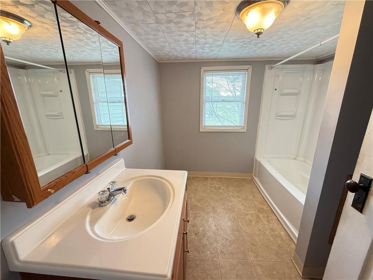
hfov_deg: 102.1
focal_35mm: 14
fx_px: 151
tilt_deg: -13.4
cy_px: 140
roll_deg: +0.5
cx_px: 186
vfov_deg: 85.7
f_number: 2.2
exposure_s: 1/60
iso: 400
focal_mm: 2.22
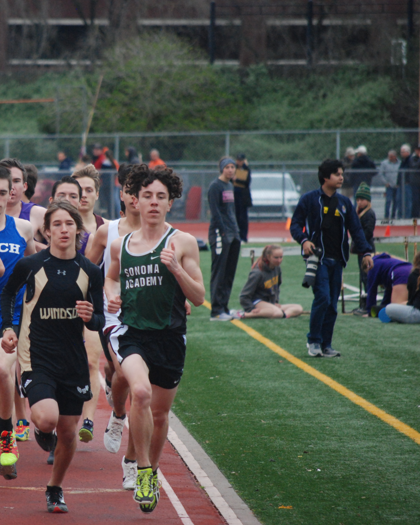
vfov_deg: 4.6
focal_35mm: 422
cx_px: 32
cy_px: 263
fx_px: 6558
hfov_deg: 3.7
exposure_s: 1/1000
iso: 1000
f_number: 5.6
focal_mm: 200
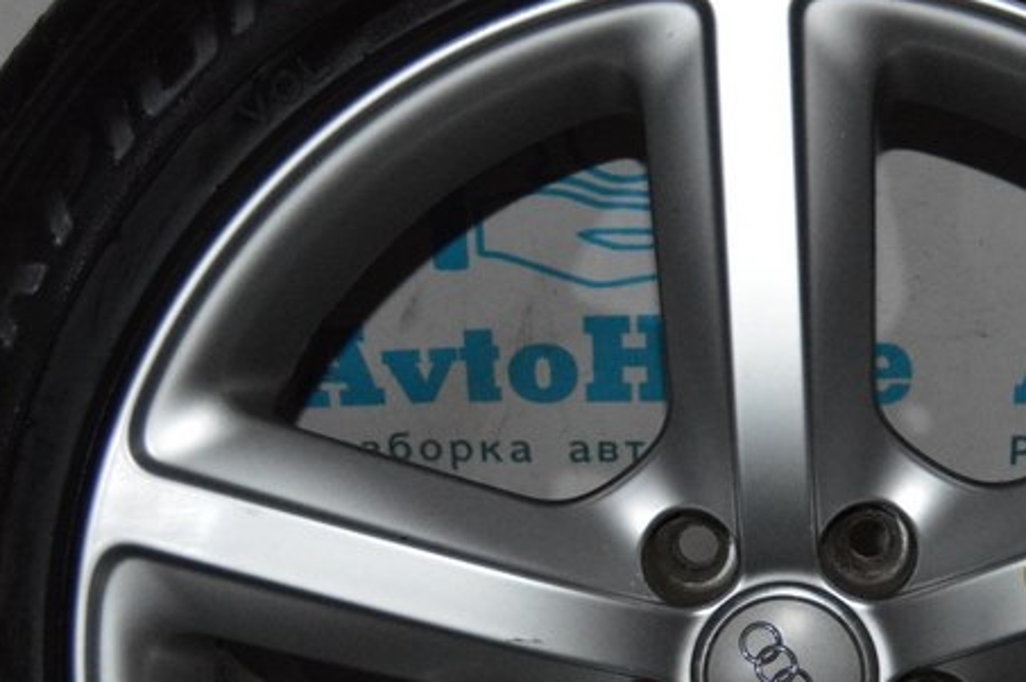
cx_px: 847
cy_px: 638
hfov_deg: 19.2
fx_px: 2993
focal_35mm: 105
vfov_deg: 12.9
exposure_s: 1/60
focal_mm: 31
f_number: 4.2
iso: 3200
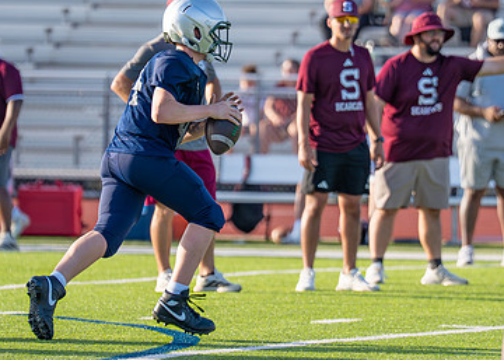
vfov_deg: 3.1
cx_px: 254
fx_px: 6569
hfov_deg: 4.4
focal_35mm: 459
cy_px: 138
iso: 320
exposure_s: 1/3200
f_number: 2.8
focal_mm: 175
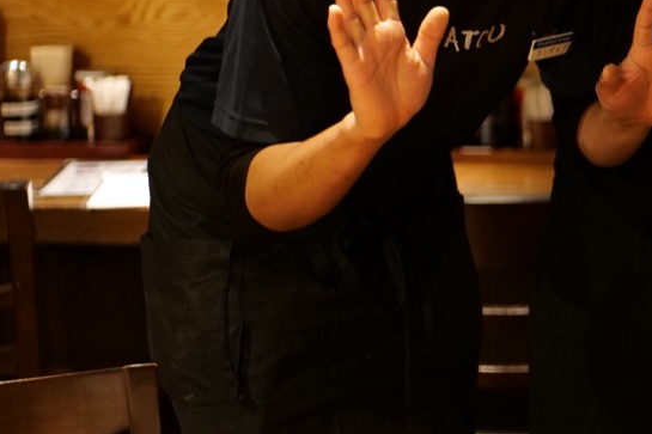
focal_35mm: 188
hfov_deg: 10.3
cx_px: 1158
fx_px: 3404
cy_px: 180
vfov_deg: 7.3
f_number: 1.6
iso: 800
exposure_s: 1/60
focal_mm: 50
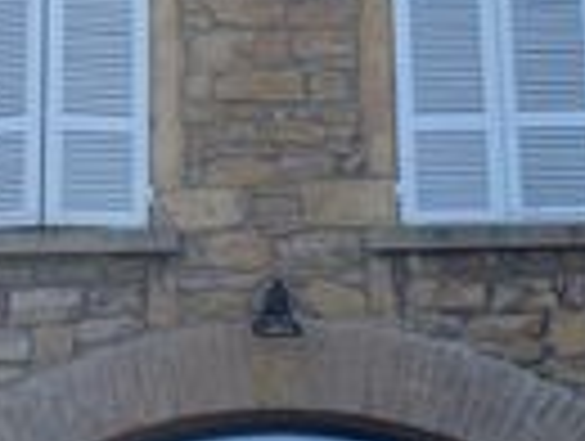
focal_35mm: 120
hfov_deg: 16.4
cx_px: 234
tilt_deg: +16.9
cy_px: 117
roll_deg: +0.2
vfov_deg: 12.4
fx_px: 2032
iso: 25
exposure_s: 1/647
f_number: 1.8
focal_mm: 4.25
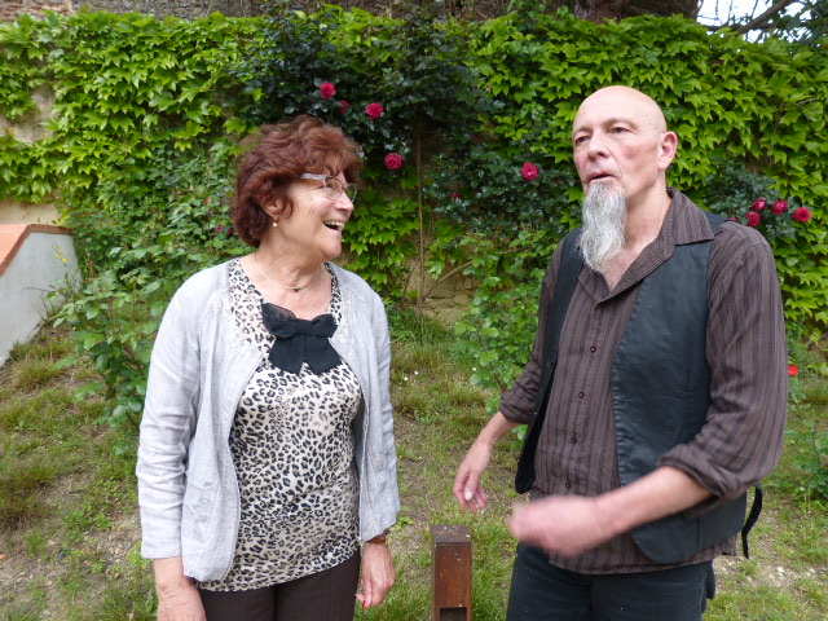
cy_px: 310
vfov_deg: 54.9
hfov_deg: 69.4
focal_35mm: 25
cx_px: 414
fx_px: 598
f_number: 4
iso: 100
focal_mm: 4.5
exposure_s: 1/160
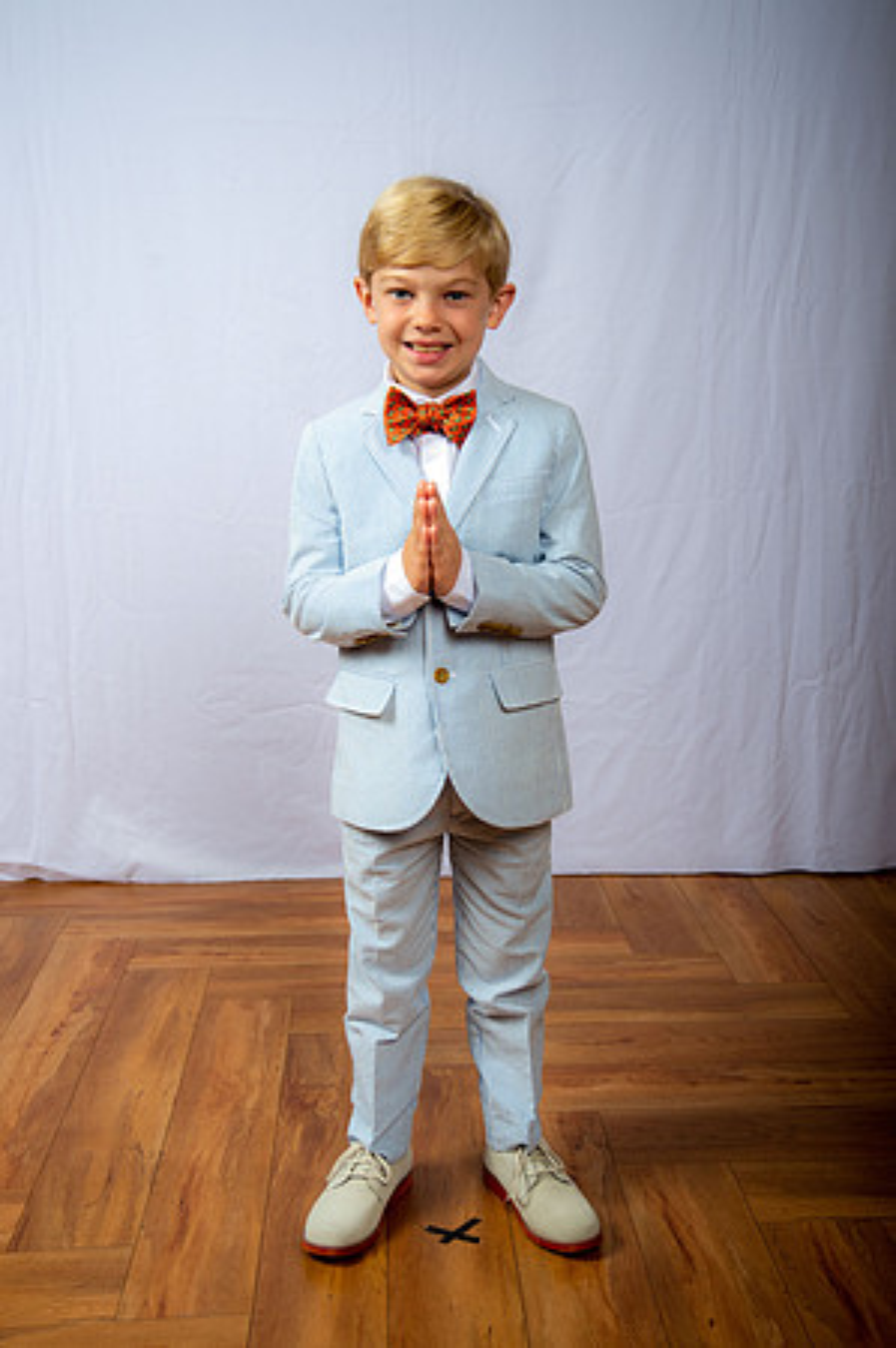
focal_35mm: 45
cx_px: 448
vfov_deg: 43.6
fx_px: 1684
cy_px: 674
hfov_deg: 29.8
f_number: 6.3
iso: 250
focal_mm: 45
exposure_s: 1/200
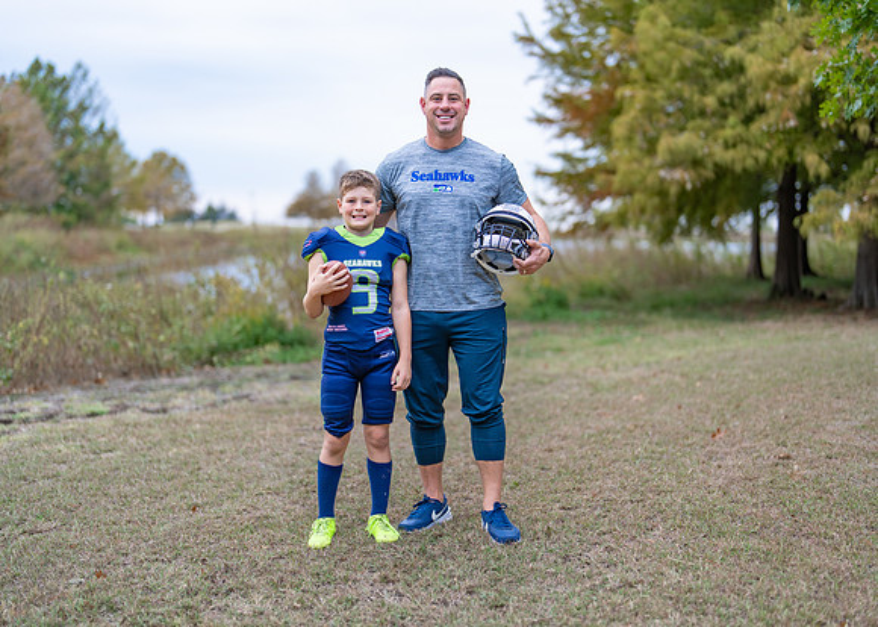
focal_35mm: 52
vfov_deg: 27.0
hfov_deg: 37.2
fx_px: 1306
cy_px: 314
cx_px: 439
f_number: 1.2
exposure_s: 1/500
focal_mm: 50
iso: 100
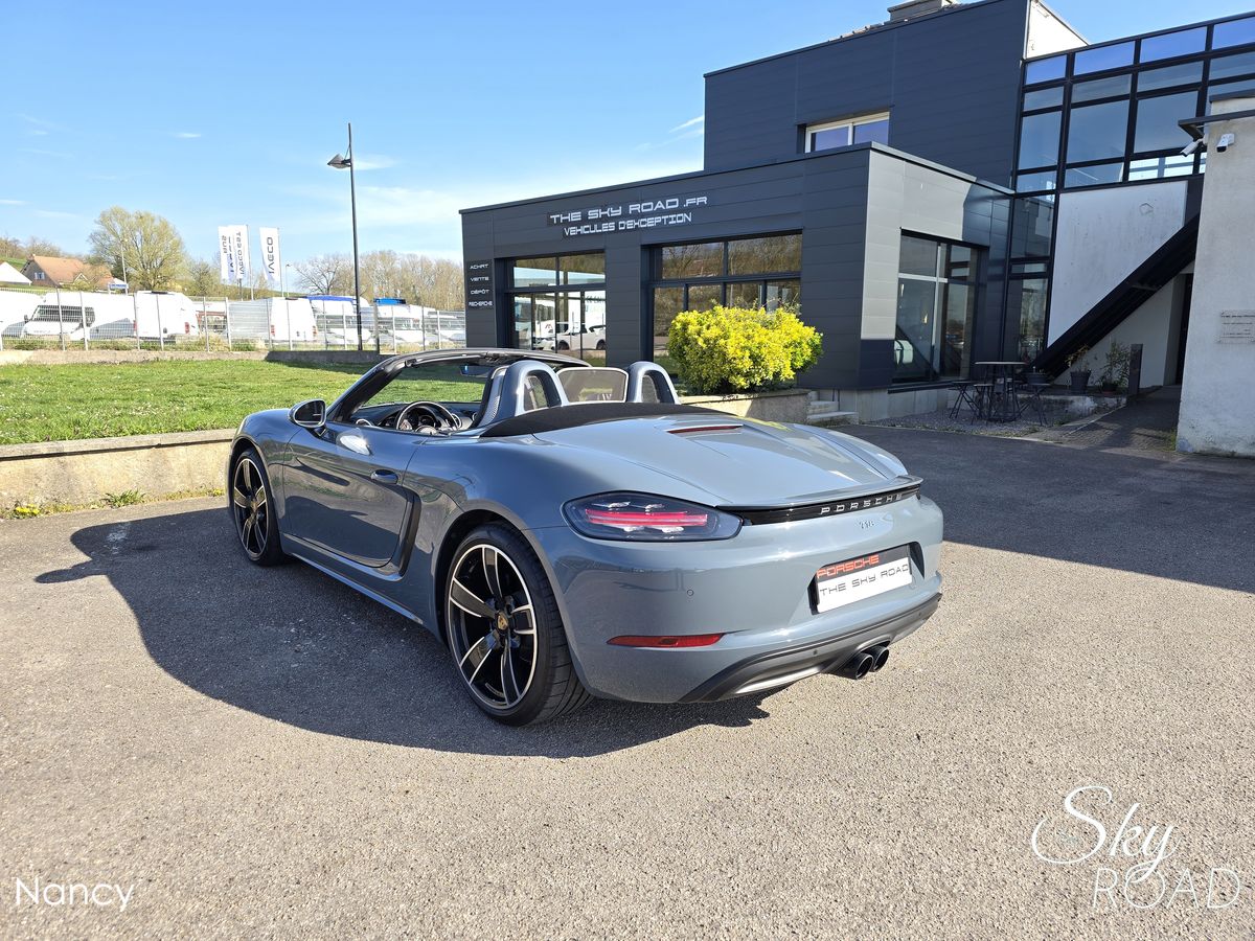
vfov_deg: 58.9
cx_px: 628
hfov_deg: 73.9
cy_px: 470
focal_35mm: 23
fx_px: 834
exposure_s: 1/228
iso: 12
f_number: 1.7
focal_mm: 6.3
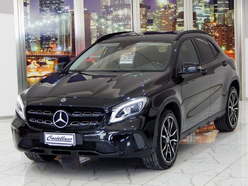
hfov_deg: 21.1
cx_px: 124
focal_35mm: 93
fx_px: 666
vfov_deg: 15.9
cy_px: 93
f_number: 4.4
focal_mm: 16.6
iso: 180
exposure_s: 1/30
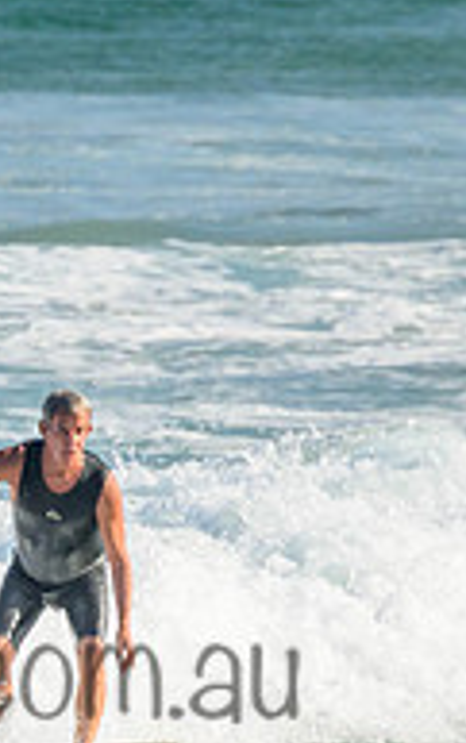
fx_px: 49734
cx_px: -108
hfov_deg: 0.5
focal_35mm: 2453
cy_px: 629
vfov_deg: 0.9
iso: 1000
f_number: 11
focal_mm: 800
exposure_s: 1/2000
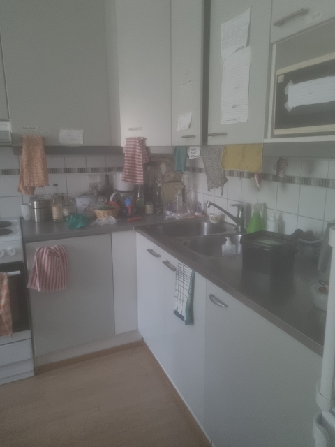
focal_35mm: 26
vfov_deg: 67.3
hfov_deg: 53.1
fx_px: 335
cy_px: 224
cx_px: 168
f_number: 1.8
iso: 800
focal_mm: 5.4
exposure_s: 1/25
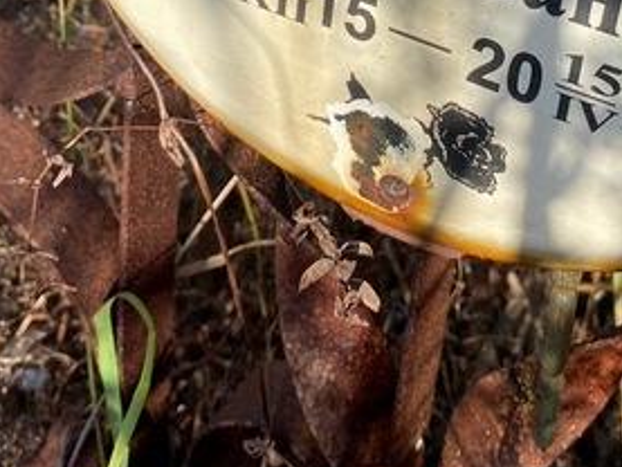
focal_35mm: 75
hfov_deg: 25.7
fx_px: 1348
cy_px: -162
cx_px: 445
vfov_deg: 18.2
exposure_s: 1/990
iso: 32
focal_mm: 4.25
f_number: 1.8
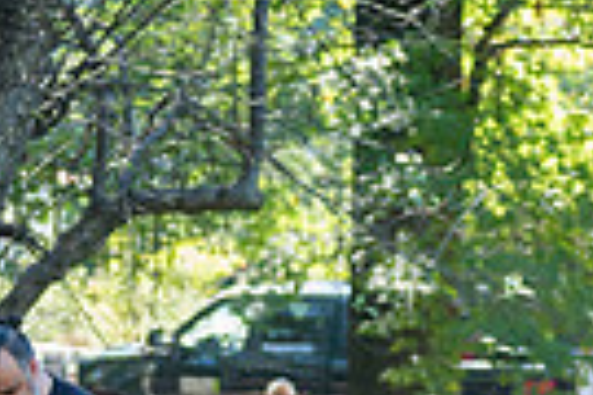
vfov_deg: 3.2
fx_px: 7099
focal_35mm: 431
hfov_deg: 4.8
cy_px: 652
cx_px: -66
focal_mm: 100
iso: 500
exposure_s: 1/250
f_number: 3.5
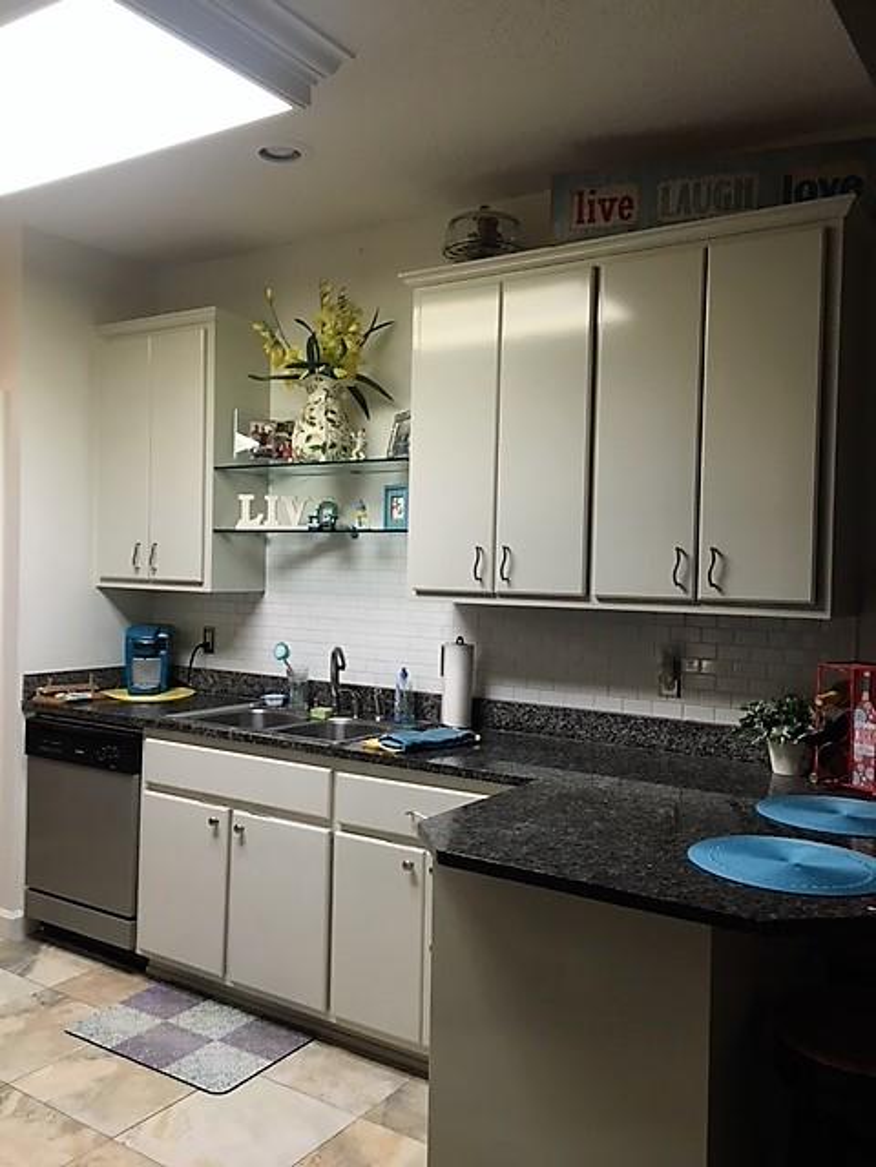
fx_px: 979
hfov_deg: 48.2
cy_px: 584
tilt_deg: -1.5
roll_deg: -1.1
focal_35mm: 29
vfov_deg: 61.7
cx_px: 438
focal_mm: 4.15
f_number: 2.2
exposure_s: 1/30
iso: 64
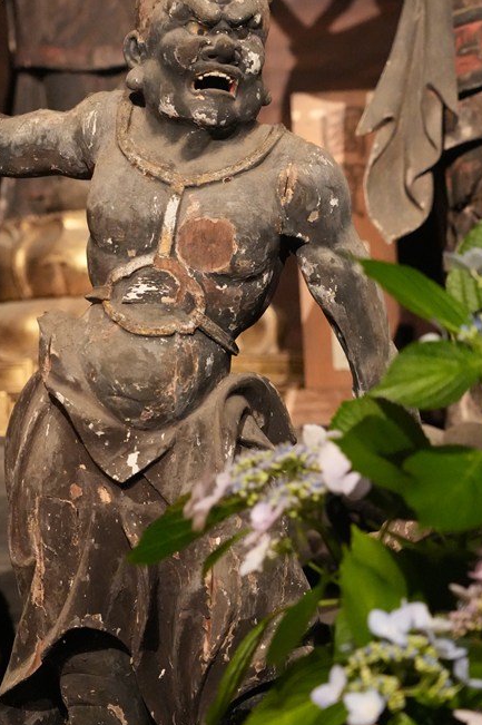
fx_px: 1931
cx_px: 197
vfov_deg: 21.2
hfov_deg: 14.2
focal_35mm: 96
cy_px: 425
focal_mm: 61
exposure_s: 1/80
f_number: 4
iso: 12800
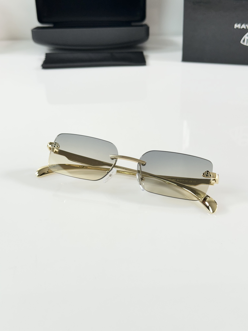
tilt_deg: -28.8
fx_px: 459
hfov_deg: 30.3
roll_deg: +1.7
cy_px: 166
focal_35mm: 48
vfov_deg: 39.7
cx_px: 124
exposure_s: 1/100
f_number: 1.78
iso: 50
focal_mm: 6.86
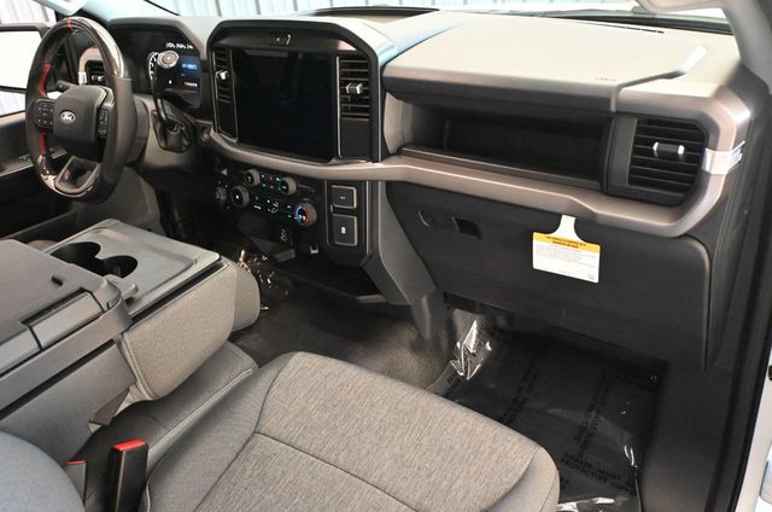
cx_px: 386
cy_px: 256
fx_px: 626
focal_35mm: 29
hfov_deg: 63.3
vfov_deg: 44.4
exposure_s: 1/60
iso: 9000
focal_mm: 19.5
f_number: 3.8
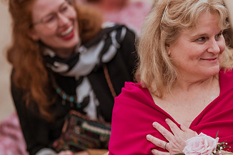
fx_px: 1552
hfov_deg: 8.6
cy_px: 60
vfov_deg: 5.7
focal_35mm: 240
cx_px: 191
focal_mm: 135
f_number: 1.8
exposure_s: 1/3200
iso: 500
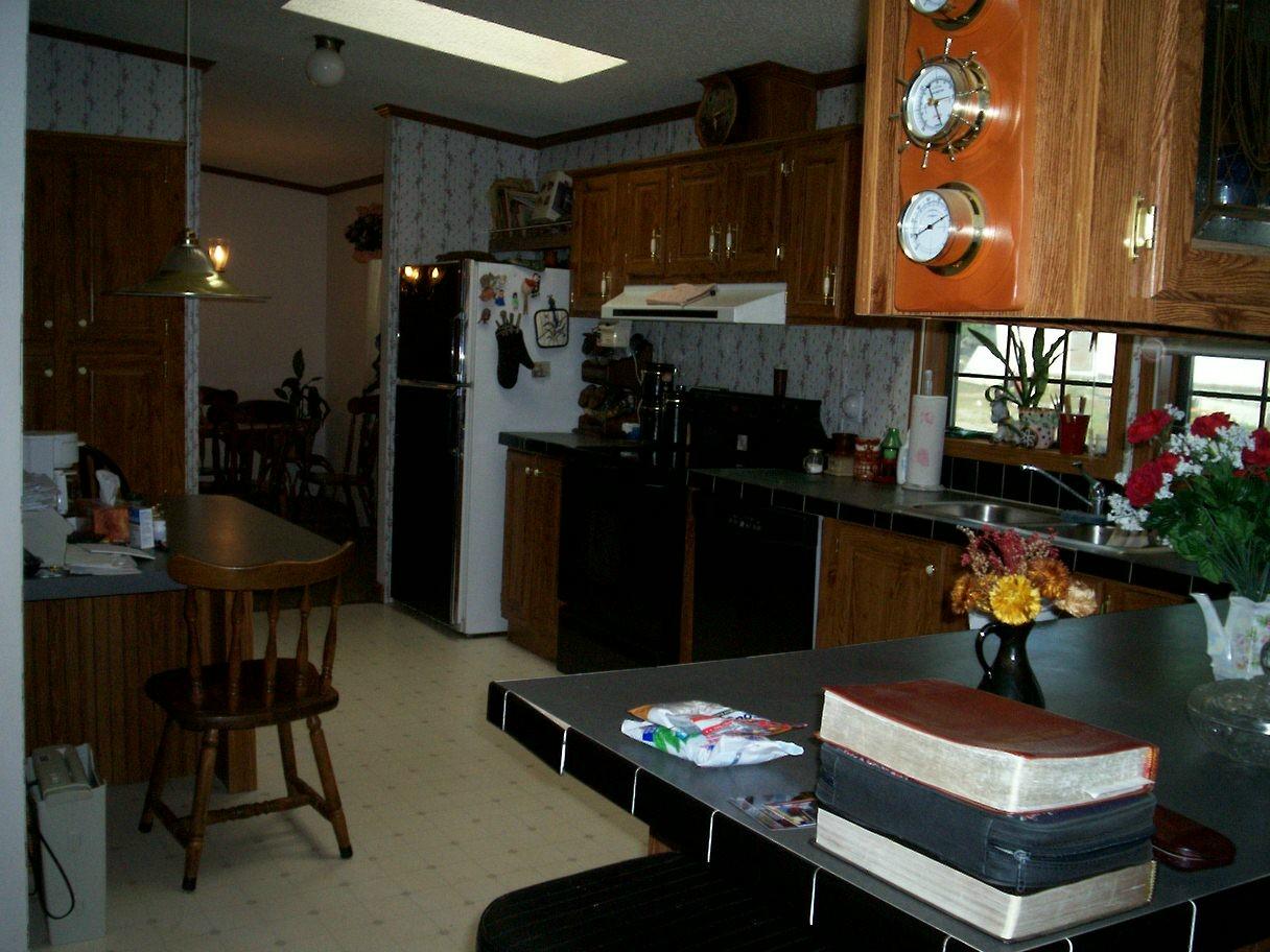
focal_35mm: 36
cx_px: 635
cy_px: 476
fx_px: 1321
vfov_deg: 39.7
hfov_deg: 51.4
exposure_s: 1/64
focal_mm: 5.9
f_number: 4.5
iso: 140
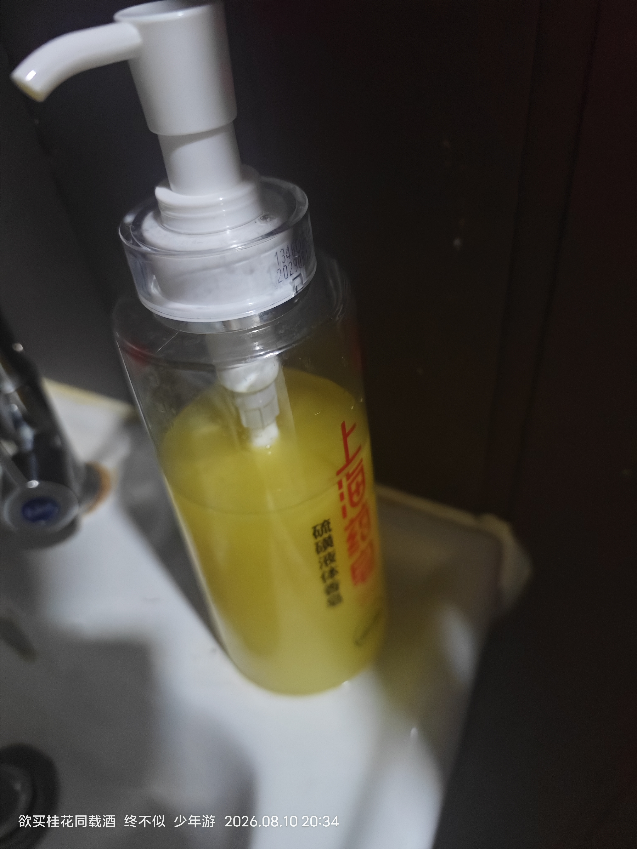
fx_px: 564
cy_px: 424
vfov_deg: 73.9
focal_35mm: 23
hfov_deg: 58.9
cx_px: 318
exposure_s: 1/242
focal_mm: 6.45
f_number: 1.68
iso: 8405
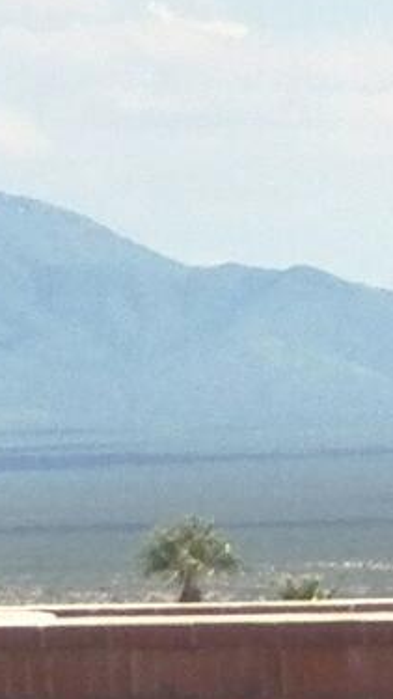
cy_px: 1118
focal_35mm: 541
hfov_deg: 2.2
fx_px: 10020
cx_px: 773
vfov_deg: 4.0
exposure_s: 1/1250
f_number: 4
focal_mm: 11.2
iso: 125
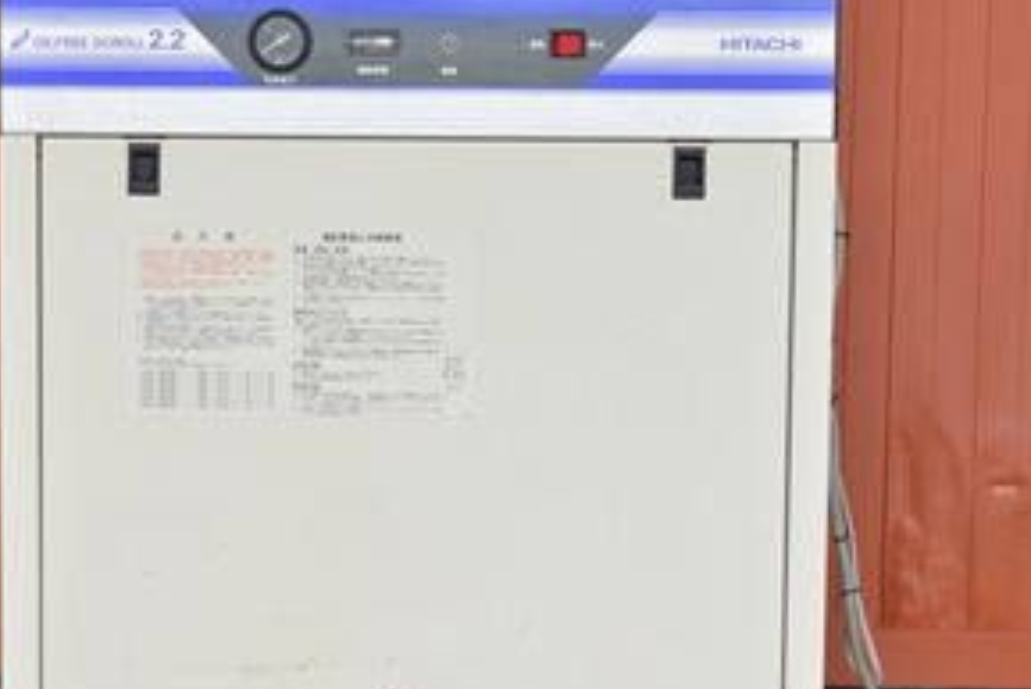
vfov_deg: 7.4
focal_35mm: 187
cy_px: 425
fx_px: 5358
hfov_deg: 11.0
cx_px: 407
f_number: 6.3
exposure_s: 1/800
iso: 1250
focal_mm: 72
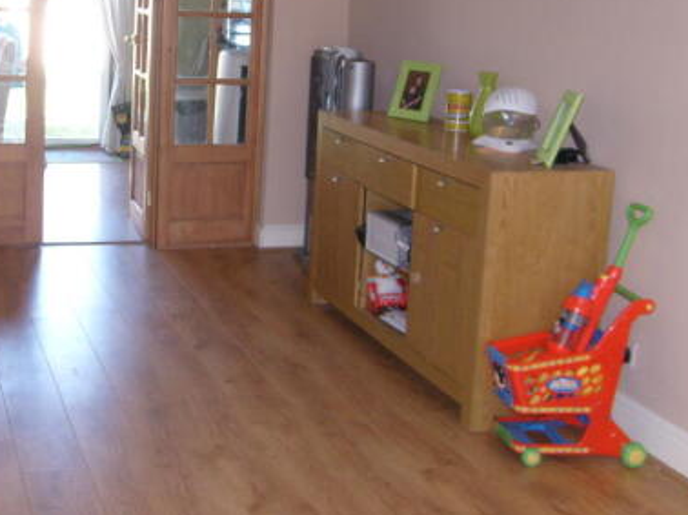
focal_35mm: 54
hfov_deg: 34.9
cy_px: 137
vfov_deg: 26.7
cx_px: 185
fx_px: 1073
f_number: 2.8
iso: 120
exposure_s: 1/45
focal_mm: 5.8
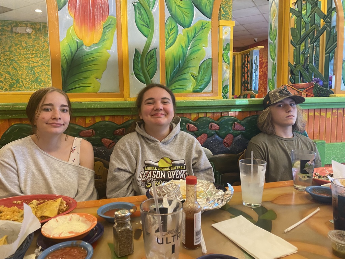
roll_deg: +0.5
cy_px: 130
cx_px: 172
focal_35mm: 26
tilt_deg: -7.5
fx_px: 259
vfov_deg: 53.1
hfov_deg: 67.3
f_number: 1.8
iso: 400
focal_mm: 4.25
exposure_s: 1/60
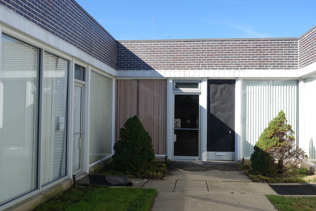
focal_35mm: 36
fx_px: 316
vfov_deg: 36.9
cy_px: 106
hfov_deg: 53.1
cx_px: 158
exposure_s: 1/320
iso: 125
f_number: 5.6
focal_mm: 13.16
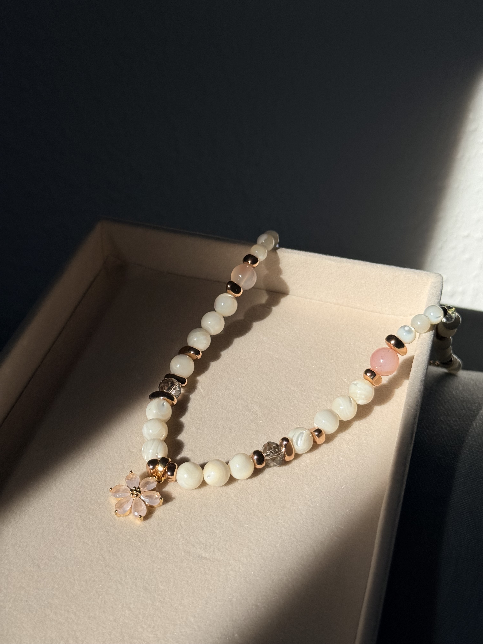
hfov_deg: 30.3
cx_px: 242
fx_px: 893
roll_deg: -11.9
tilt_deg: -18.8
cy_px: 322
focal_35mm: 48
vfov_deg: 39.7
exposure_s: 1/1377
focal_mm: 6.76
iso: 64
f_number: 1.78
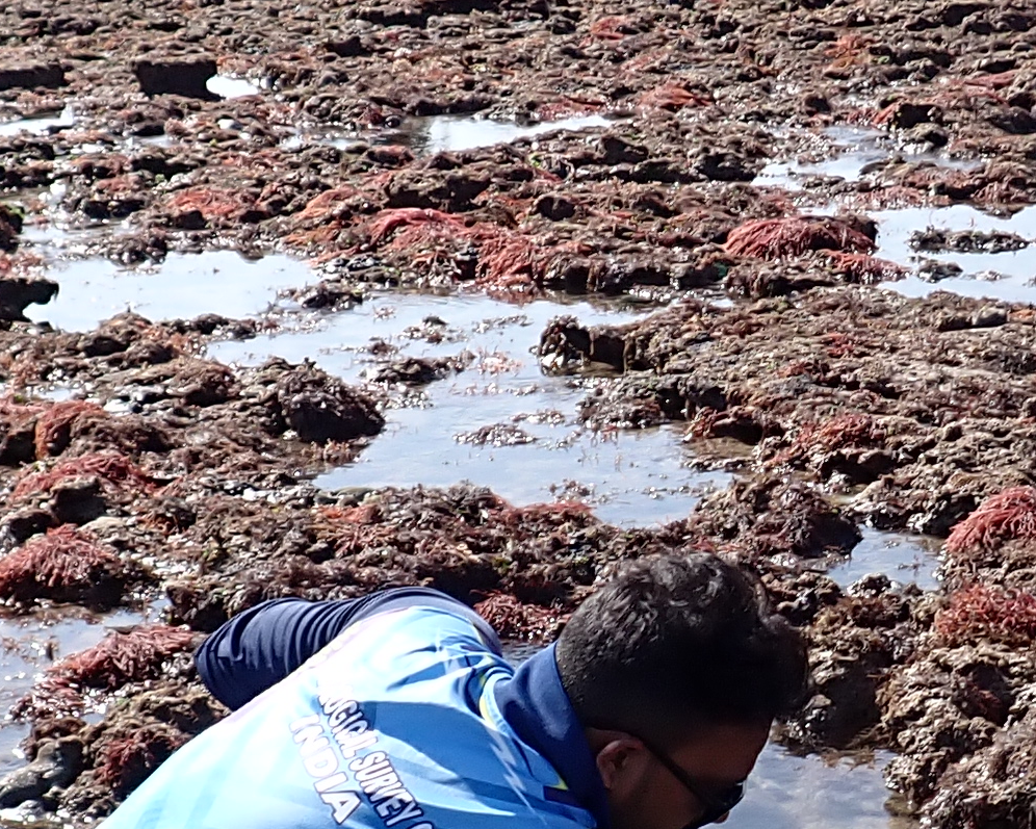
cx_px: 685
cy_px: 435
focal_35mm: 98
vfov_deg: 15.7
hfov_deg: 19.5
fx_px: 3005
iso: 100
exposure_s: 1/125
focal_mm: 4.5
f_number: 8
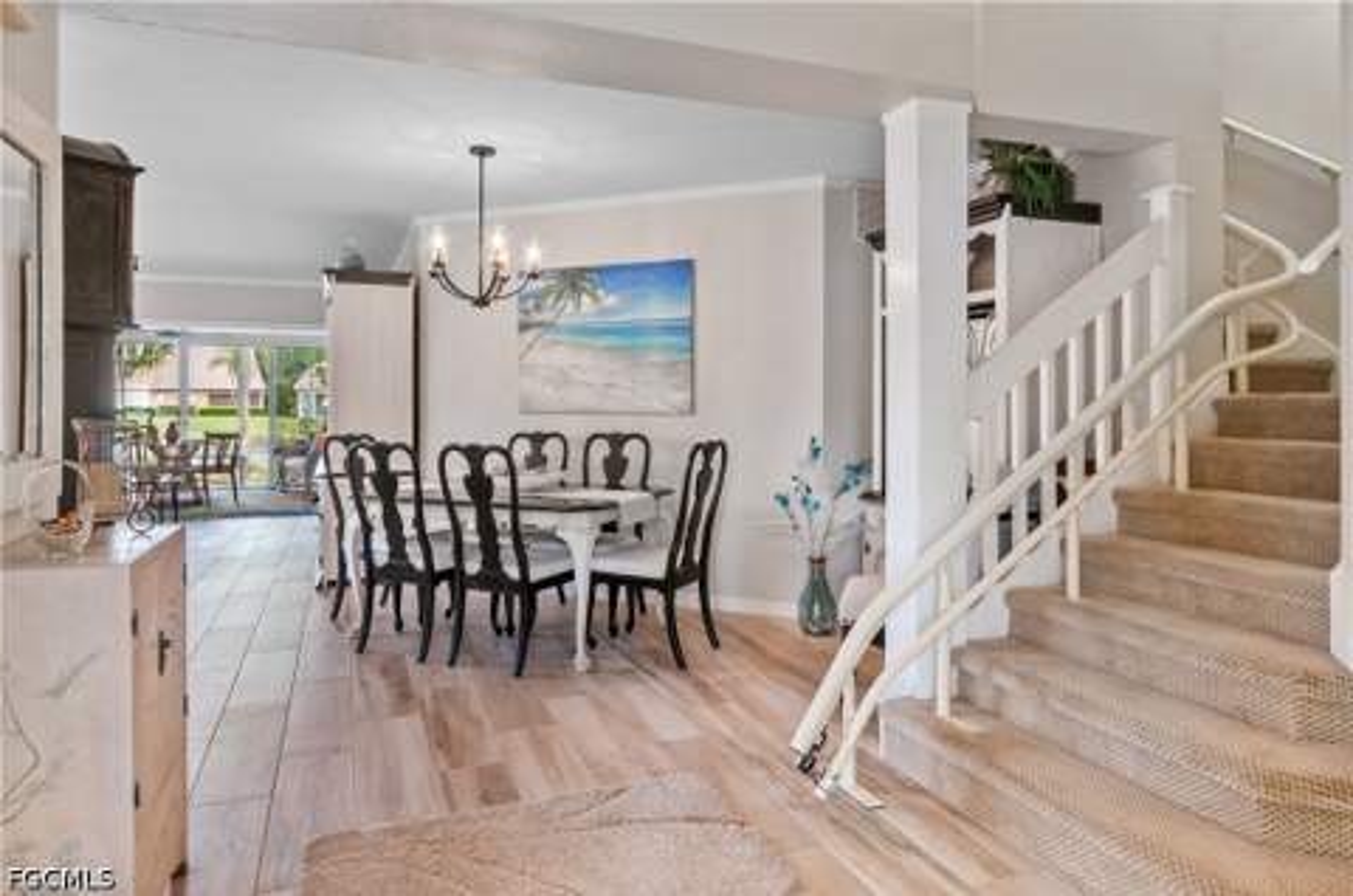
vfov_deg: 55.9
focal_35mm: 22
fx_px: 844
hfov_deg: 77.4
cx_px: 676
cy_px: 448
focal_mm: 15
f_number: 8
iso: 200
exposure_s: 1/3
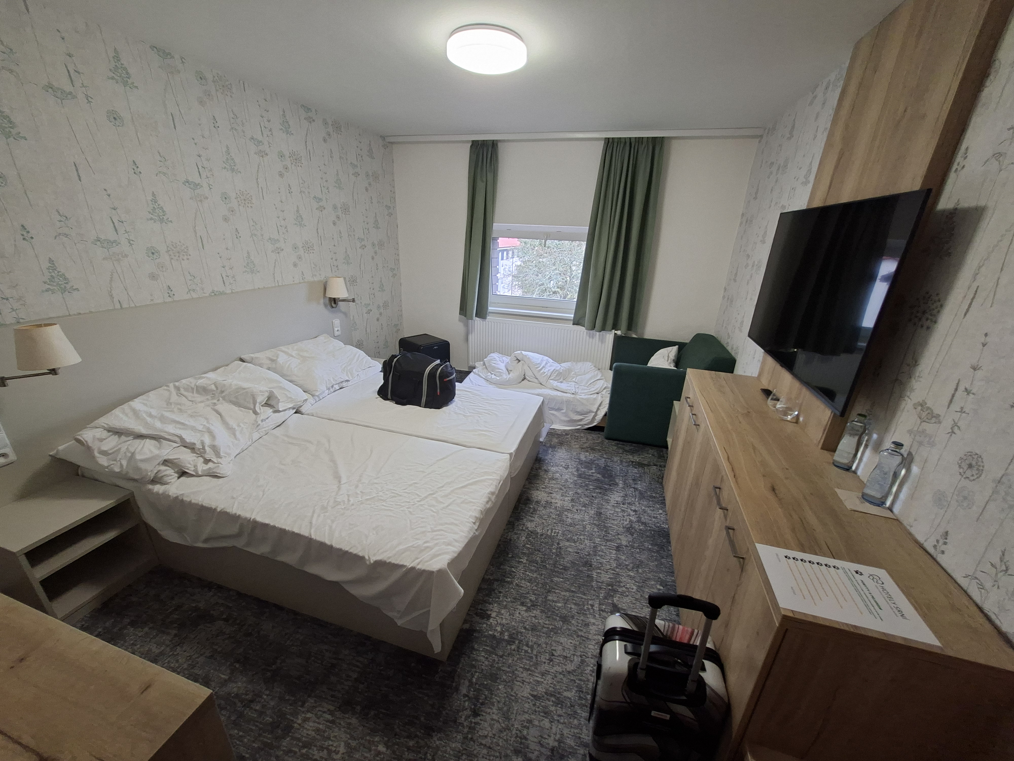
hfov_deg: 106.2
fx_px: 381
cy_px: 380
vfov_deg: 89.9
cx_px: 507
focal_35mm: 13
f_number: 2.2
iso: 125
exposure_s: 1/40
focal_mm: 1.74
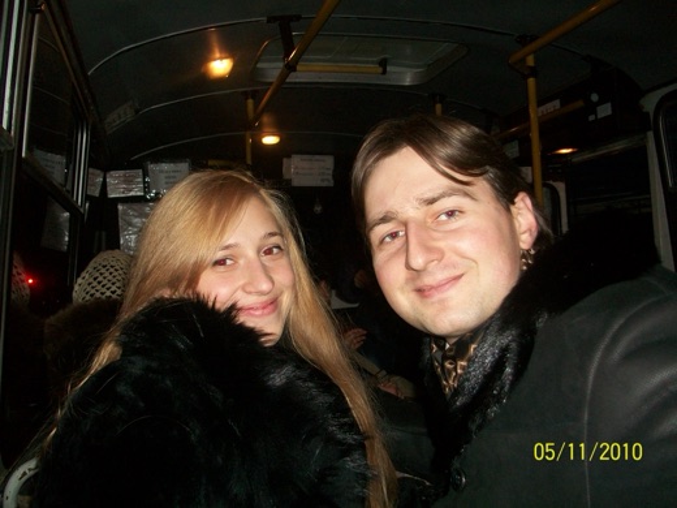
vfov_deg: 41.8
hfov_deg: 54.0
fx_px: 665
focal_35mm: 34
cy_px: 254
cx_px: 338
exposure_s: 1/60
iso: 120
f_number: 2.8
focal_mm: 5.7
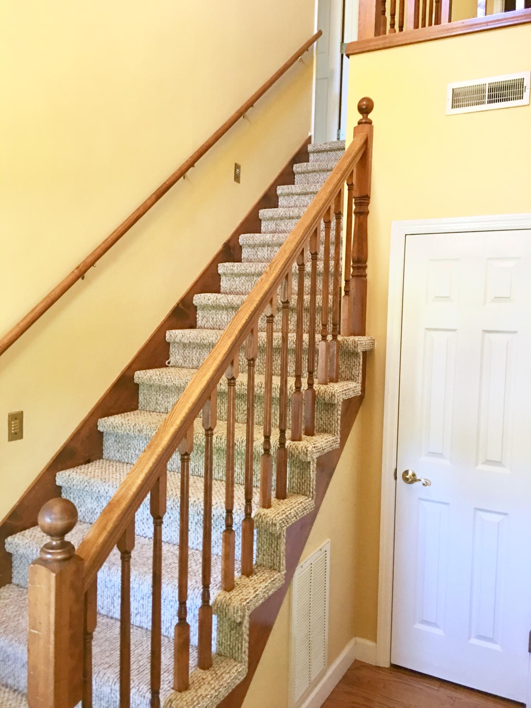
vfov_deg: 61.7
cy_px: 354
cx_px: 266
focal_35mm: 29
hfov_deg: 48.2
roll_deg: -1.2
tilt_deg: -2.8
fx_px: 593
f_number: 2.2
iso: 64
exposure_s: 1/4
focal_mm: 4.15
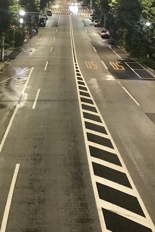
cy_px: 46
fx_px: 394
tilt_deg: -8.1
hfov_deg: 22.3
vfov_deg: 32.0
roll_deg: -3.0
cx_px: 80
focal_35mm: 61
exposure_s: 1/5
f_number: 1.8
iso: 80
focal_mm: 3.99
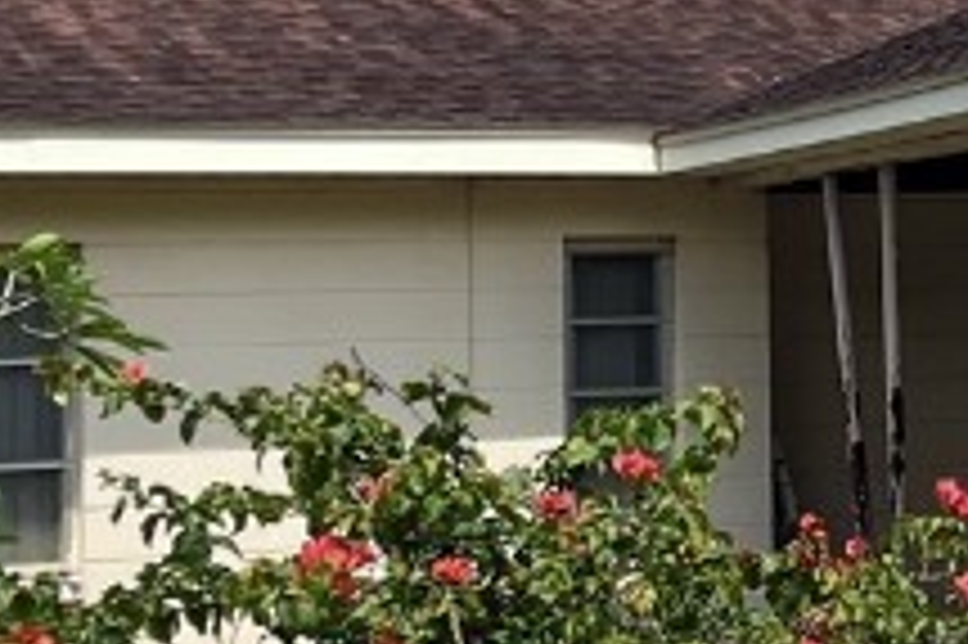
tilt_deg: +4.4
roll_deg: +2.6
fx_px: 3466
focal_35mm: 129
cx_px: 1369
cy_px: 63
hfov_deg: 15.0
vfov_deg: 10.6
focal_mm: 5.1
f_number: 1.6
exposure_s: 1/4149
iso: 50
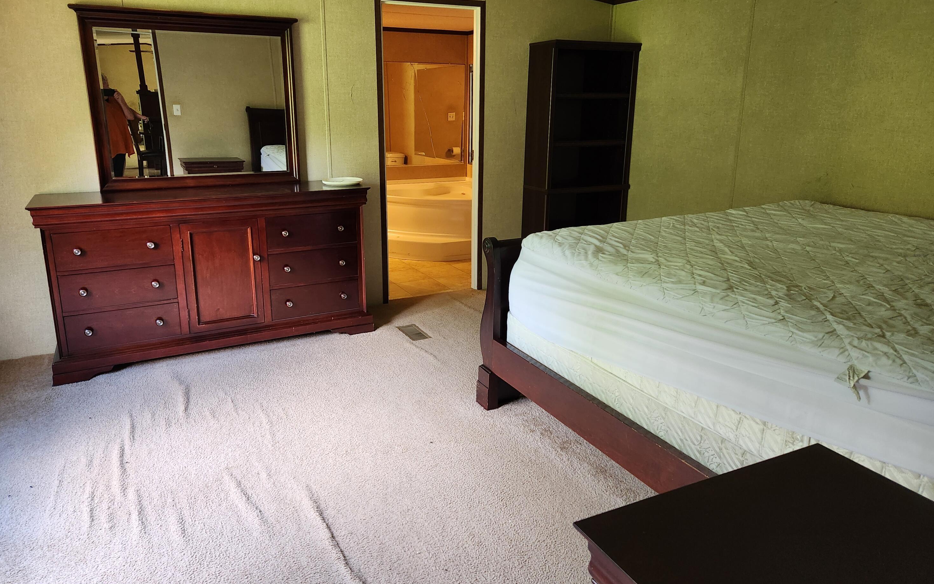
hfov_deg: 72.5
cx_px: 457
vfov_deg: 49.2
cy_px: 266
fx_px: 636
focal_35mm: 25
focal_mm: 5.4
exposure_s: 1/120
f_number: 1.8
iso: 400
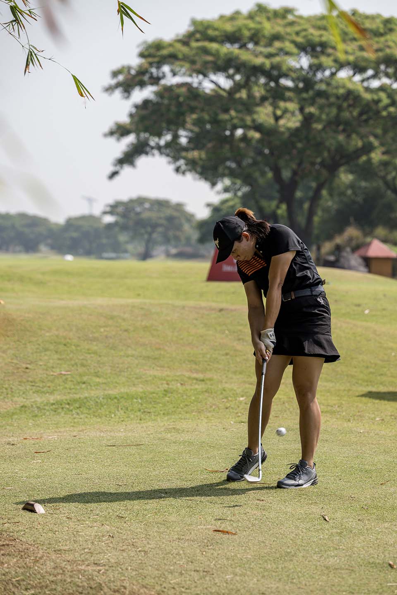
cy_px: 298
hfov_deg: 11.9
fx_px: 1902
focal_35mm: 115
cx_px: 198
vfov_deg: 17.8
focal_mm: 115
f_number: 4
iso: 560
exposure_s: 1/2500
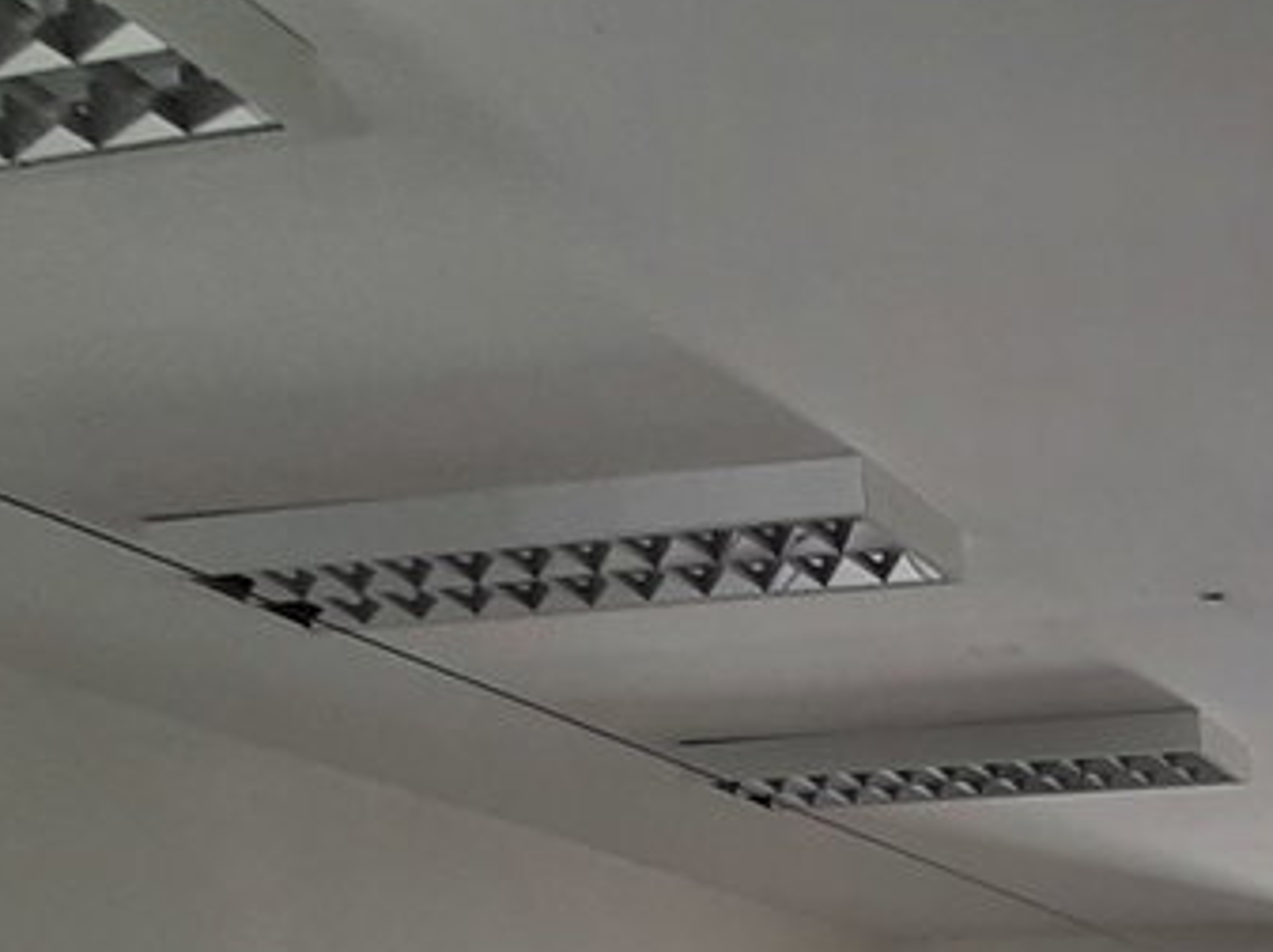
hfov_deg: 30.8
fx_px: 1763
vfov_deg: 22.6
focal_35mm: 48
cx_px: 1668
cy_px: 1553
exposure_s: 1/50
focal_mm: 1.42
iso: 40
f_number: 2.2
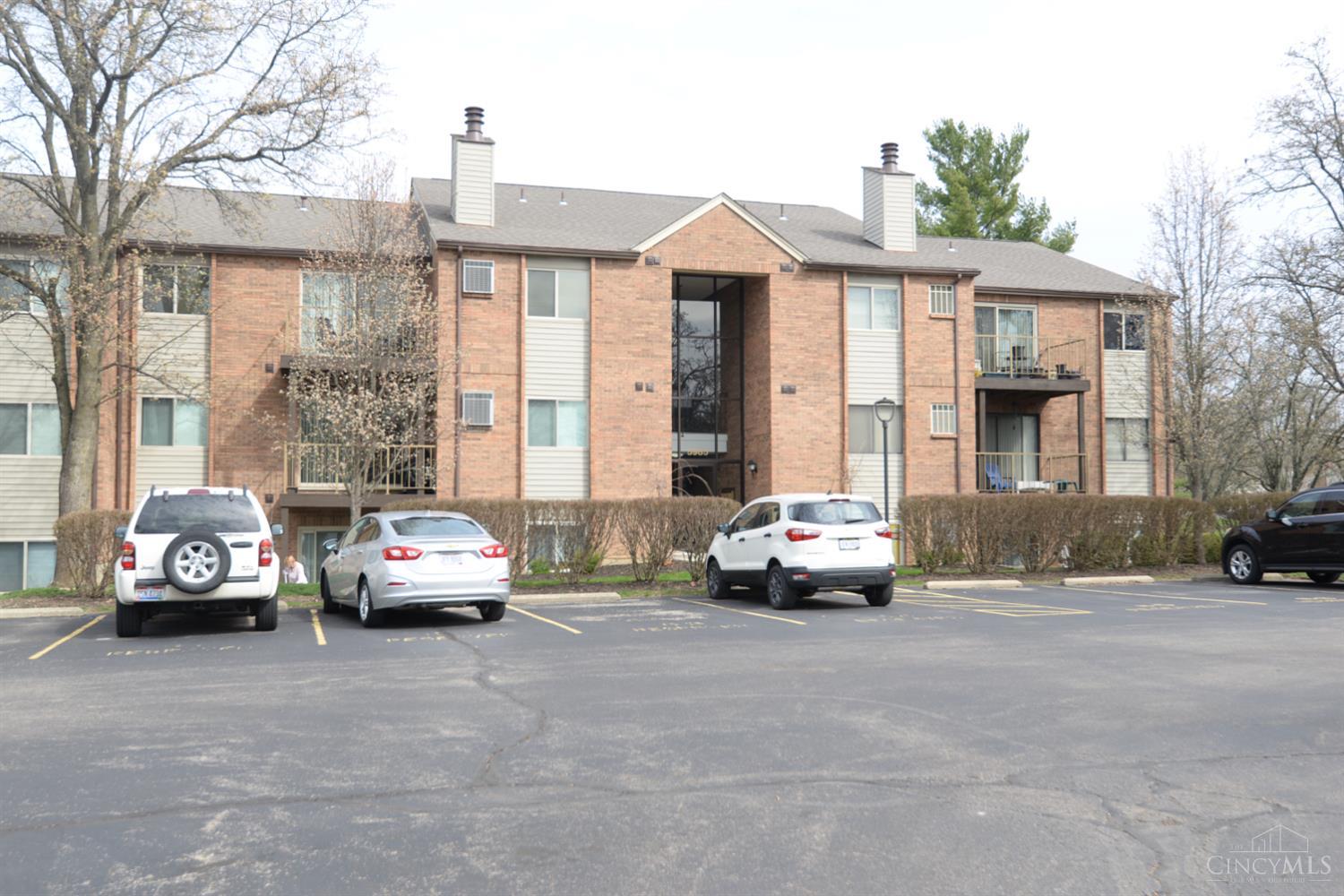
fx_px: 1307
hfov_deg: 54.4
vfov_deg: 37.9
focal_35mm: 35
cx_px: 672
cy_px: 448
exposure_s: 1/200
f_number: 7.1
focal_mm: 35
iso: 100
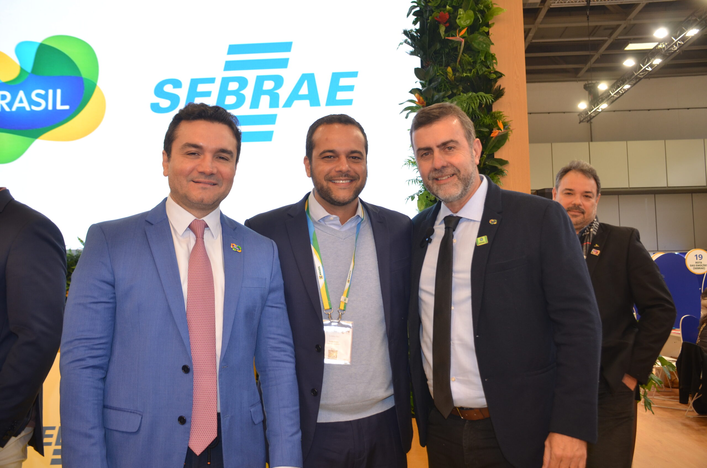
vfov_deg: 39.8
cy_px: 234
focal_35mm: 33
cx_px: 354
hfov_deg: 57.3
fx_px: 647
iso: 400
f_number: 3.5
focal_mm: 22
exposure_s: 1/60
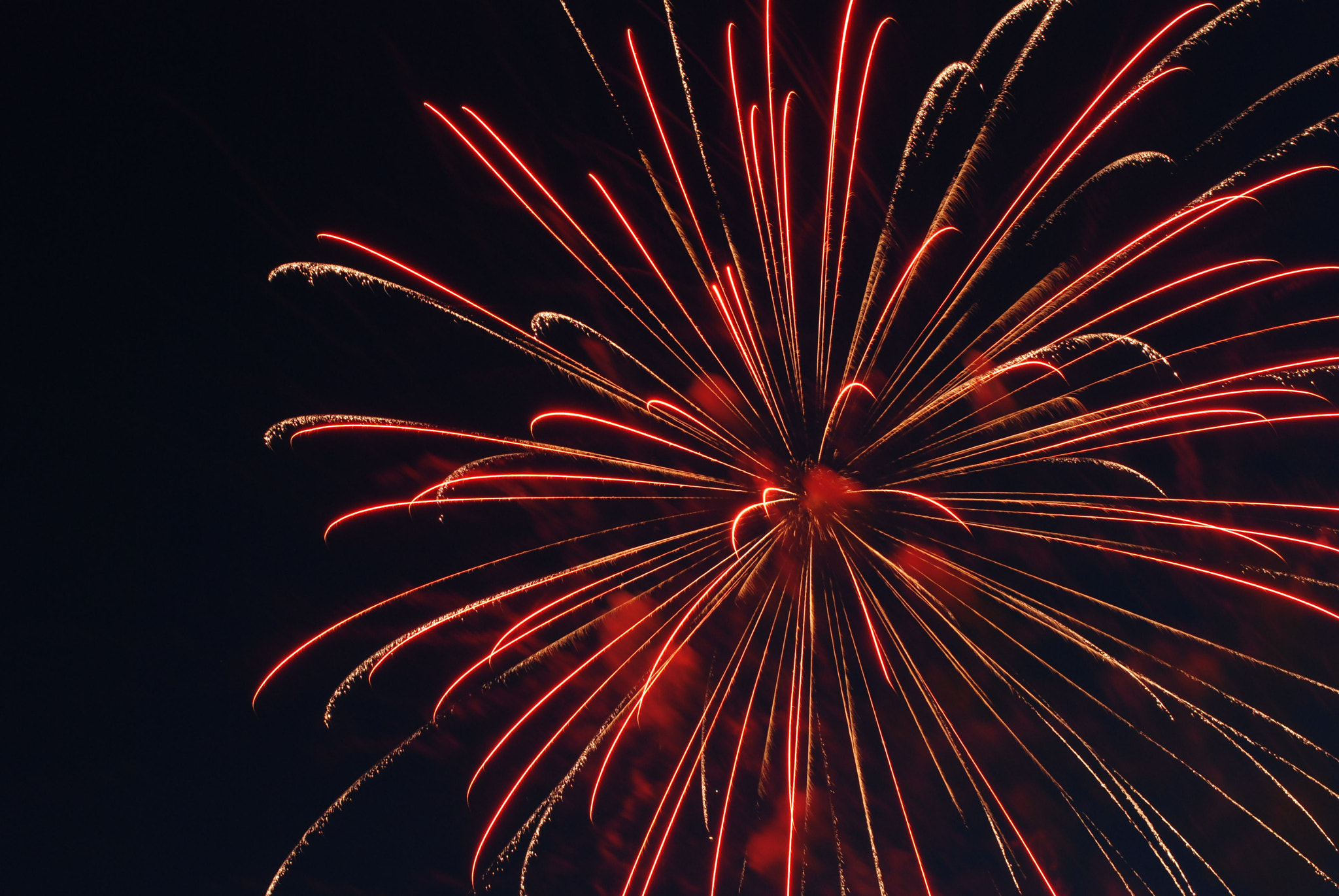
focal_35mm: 75
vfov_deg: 18.2
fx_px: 2793
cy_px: 448
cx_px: 670
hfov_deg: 27.0
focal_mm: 50
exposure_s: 2.5
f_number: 7.1
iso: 200
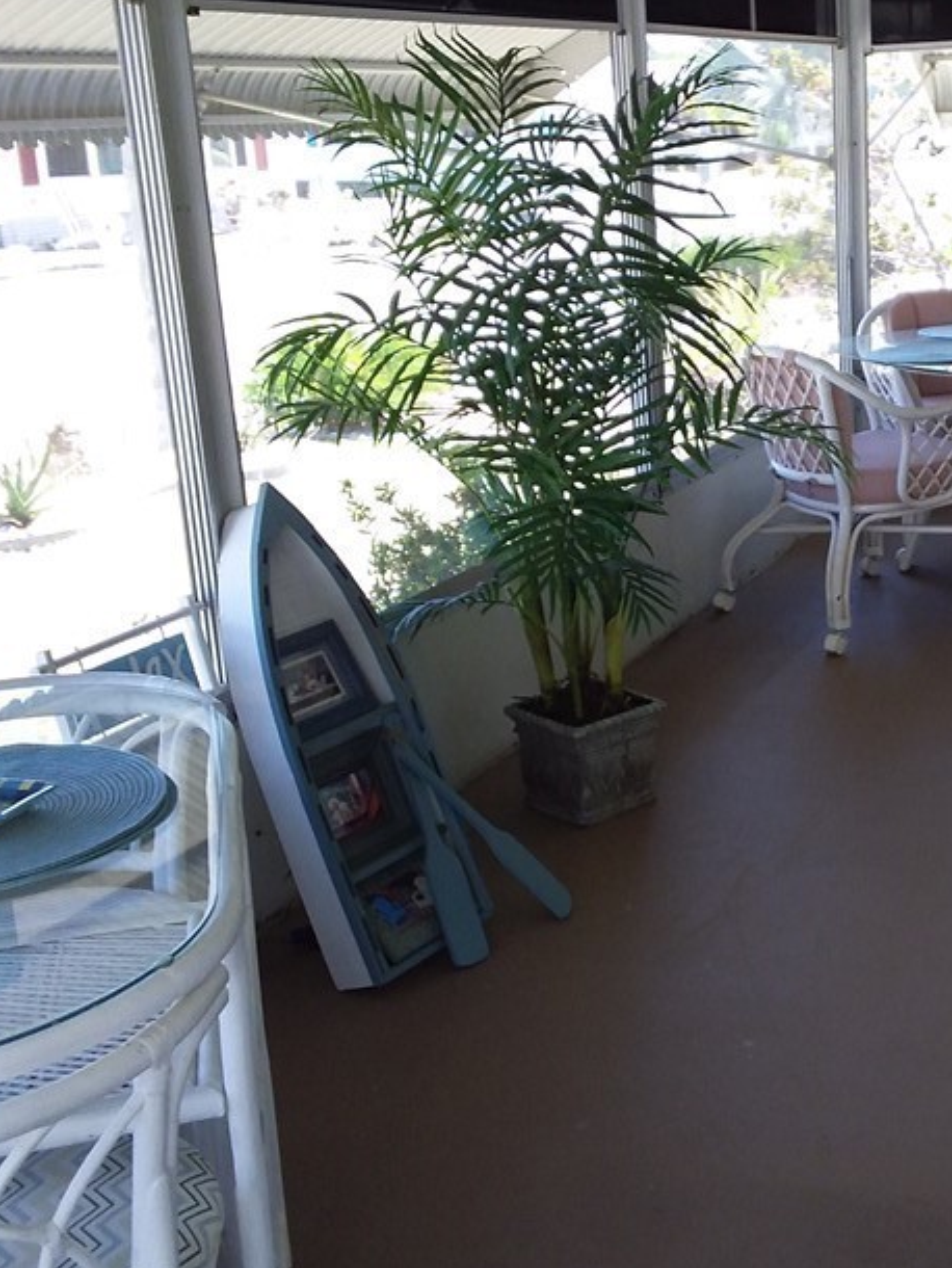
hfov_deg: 30.1
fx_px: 1722
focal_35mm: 47
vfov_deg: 40.4
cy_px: 578
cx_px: 769
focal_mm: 2.91
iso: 64
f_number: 1.9
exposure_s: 1/120
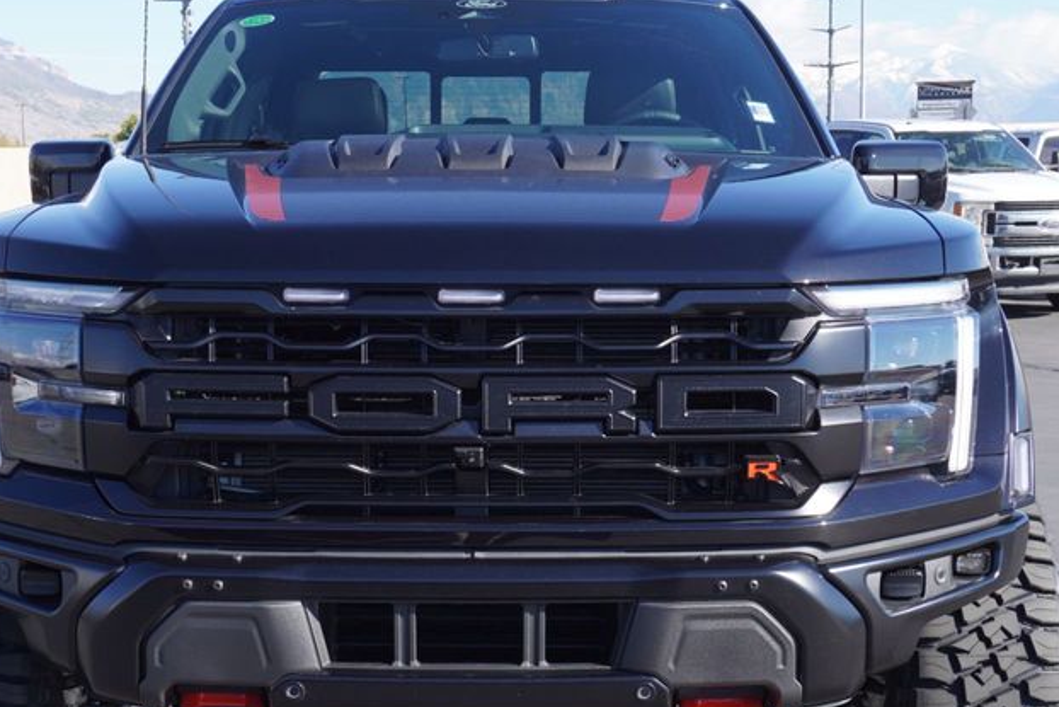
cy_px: 465
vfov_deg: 23.8
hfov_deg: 35.1
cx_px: 463
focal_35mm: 57
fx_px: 1672
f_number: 6.3
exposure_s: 1/160
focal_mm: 23
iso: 100
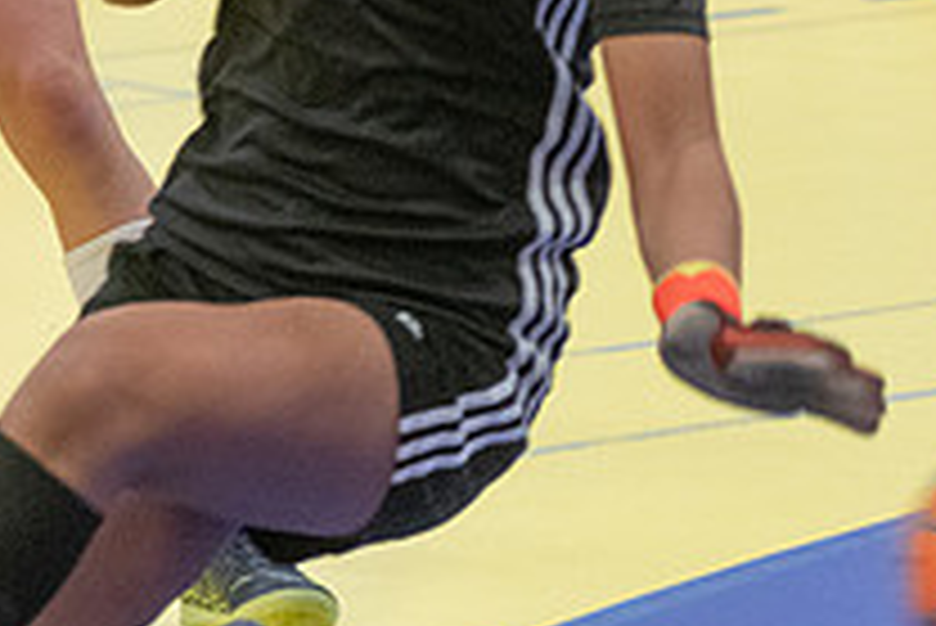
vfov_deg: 4.7
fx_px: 7623
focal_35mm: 293
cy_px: -128
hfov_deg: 7.0
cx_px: -248
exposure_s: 1/500
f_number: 3.2
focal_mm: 70
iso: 3600
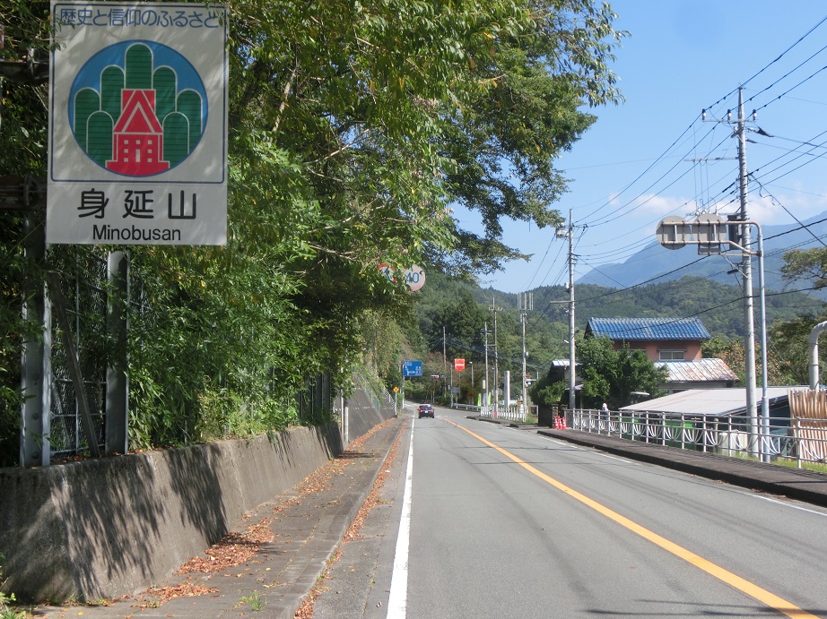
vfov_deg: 28.5
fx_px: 1218
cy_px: 297
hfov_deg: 37.5
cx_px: 409
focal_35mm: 51
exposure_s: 1/400
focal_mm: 8.29
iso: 80
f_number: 4.2
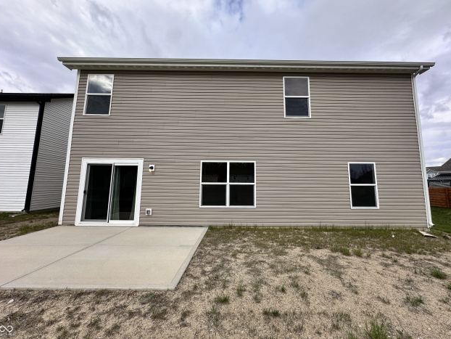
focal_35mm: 15
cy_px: 158
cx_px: 234
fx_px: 196
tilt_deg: +7.1
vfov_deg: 81.7
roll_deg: -0.8
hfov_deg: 98.1
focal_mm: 2.22
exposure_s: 1/1171
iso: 40
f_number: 2.2
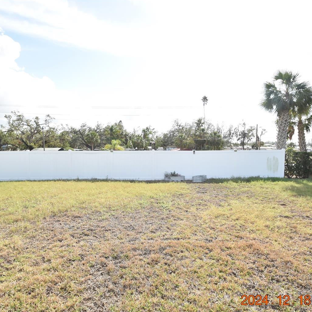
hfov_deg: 74.8
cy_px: 162
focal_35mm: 20
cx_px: 151
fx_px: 204
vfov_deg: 74.8
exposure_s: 1/320
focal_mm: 10
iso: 200
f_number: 9
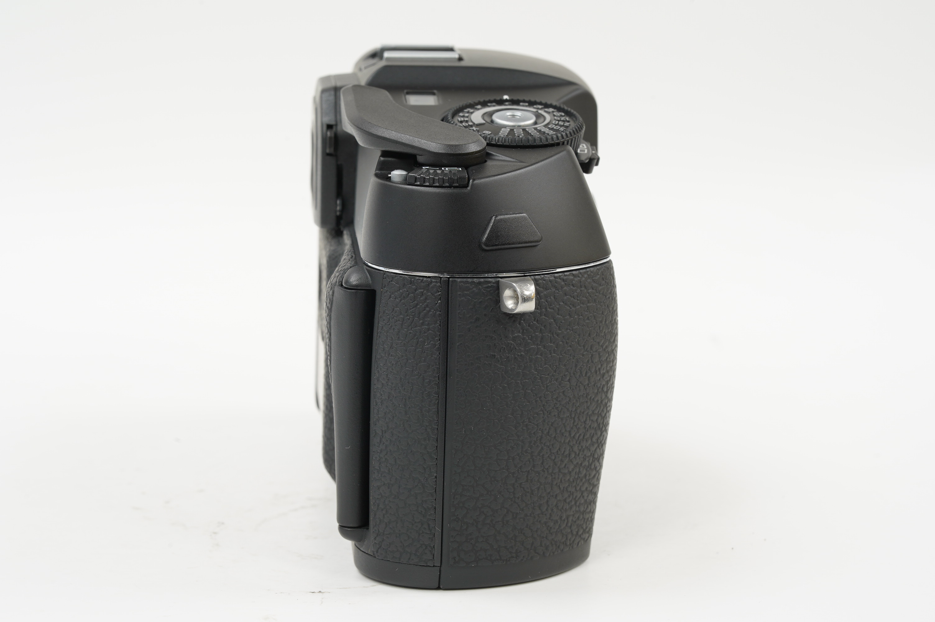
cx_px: 468
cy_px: 311
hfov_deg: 22.6
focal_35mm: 90
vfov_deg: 15.2
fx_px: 2335
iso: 200
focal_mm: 90
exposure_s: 1/1.25
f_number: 14
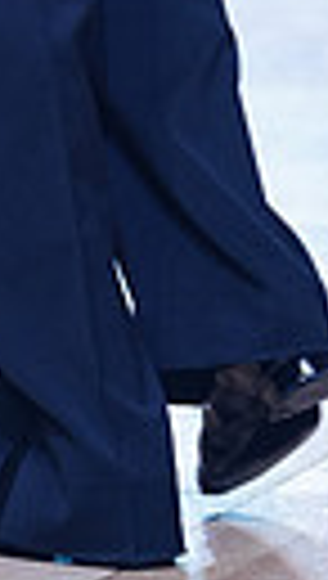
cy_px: -562
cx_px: -173
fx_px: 7372
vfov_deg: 4.4
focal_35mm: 479
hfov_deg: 2.5
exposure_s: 1/500
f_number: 2.8
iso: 640
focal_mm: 102
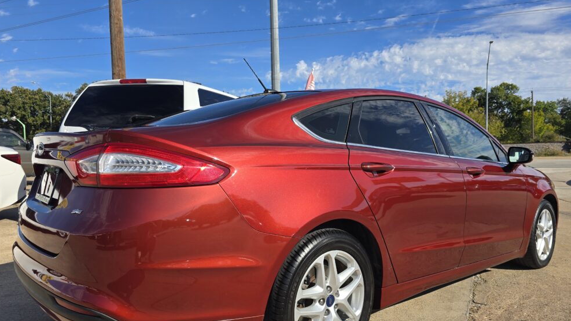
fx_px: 394
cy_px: 171
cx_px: 288
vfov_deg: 44.4
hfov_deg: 71.9
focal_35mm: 26
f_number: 1.7
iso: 12
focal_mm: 6.3
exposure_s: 1/955
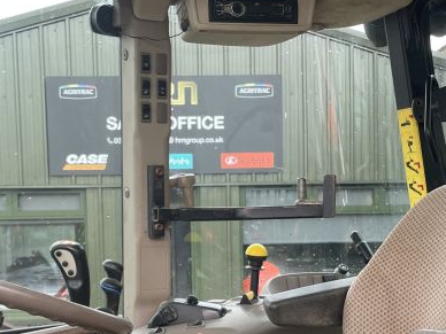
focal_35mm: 67
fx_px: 863
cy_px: 288
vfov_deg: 21.5
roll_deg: -0.1
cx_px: 238
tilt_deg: -4.3
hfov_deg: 29.0
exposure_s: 1/157
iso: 32
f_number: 1.6
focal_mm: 4.2
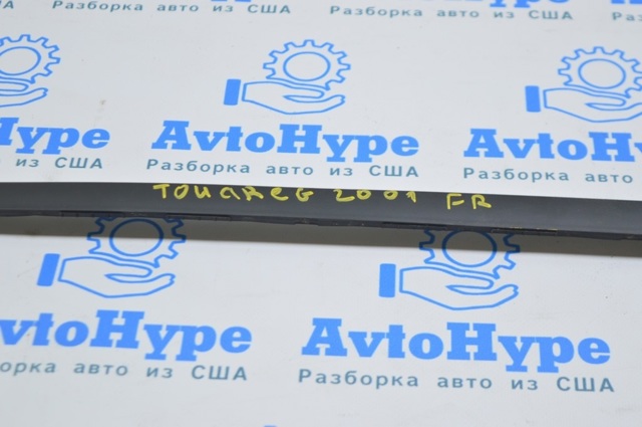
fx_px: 1469
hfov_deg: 24.6
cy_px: 214
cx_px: 321
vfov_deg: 16.5
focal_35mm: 82
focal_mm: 55
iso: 400
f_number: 5.6
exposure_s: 1/20
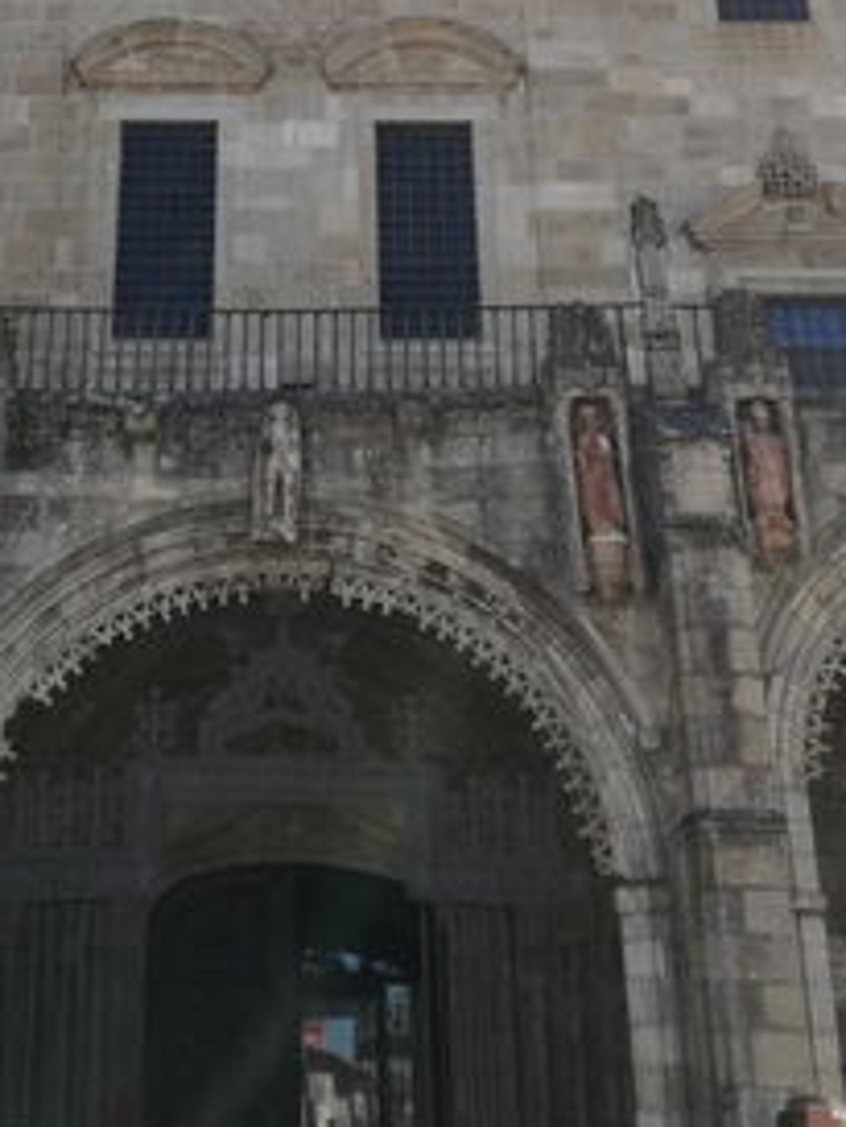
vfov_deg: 29.0
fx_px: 1986
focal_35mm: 61
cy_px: -78
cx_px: 227
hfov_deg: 23.8
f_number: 2.2
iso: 50
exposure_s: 1/514
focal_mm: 3.81
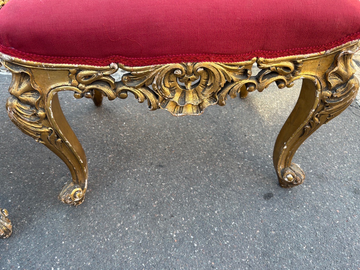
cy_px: 138
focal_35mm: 27
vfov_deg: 51.4
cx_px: 183
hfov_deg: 65.3
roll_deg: +1.5
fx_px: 281
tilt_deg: -43.1
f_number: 1.6
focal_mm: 5.96
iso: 64
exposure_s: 1/122
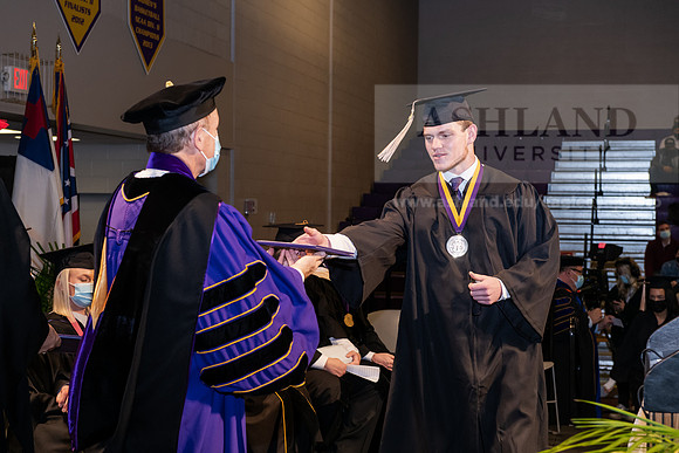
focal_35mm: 62
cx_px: 340
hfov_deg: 32.4
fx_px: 1170
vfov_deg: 21.9
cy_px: 226
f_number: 6.3
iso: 1600
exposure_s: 1/200
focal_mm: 62
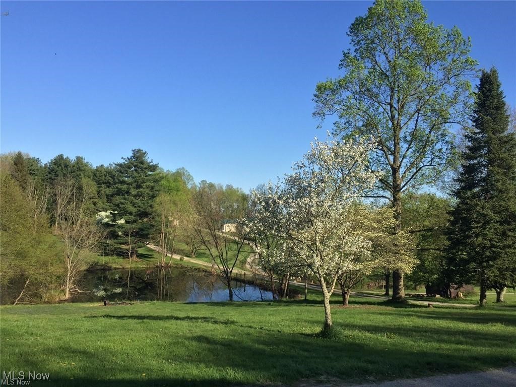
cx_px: 258
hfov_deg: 61.7
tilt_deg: +3.6
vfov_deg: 48.2
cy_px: 194
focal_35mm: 29
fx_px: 432
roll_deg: -1.9
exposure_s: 1/1582
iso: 32
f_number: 2.2
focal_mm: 4.15
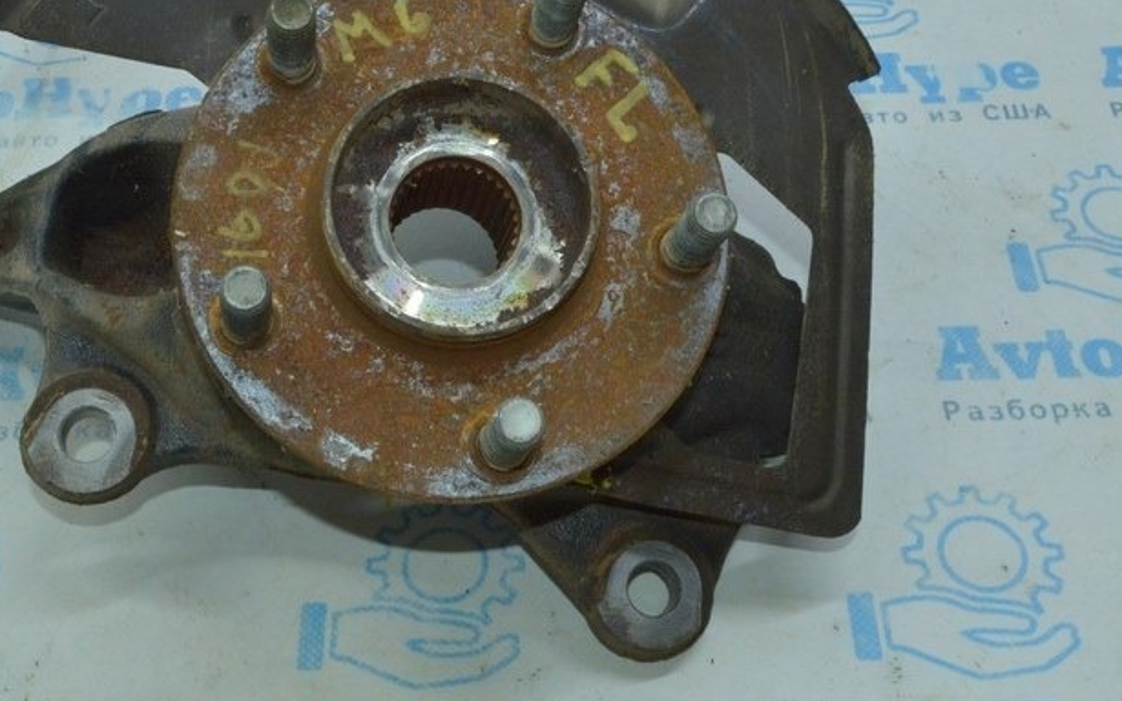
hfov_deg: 36.1
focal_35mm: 56
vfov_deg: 22.9
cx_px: 425
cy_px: 180
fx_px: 1712
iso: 1400
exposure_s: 1/40
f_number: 16
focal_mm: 22
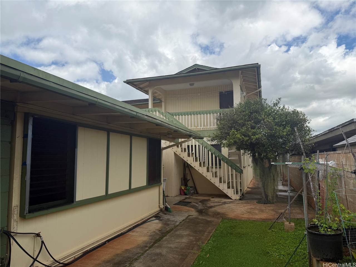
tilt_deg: +7.3
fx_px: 247
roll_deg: +0.7
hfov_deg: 71.6
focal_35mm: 24
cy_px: 134
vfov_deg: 56.8
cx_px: 178
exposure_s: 1/6173
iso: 80
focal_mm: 6.76
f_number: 1.78
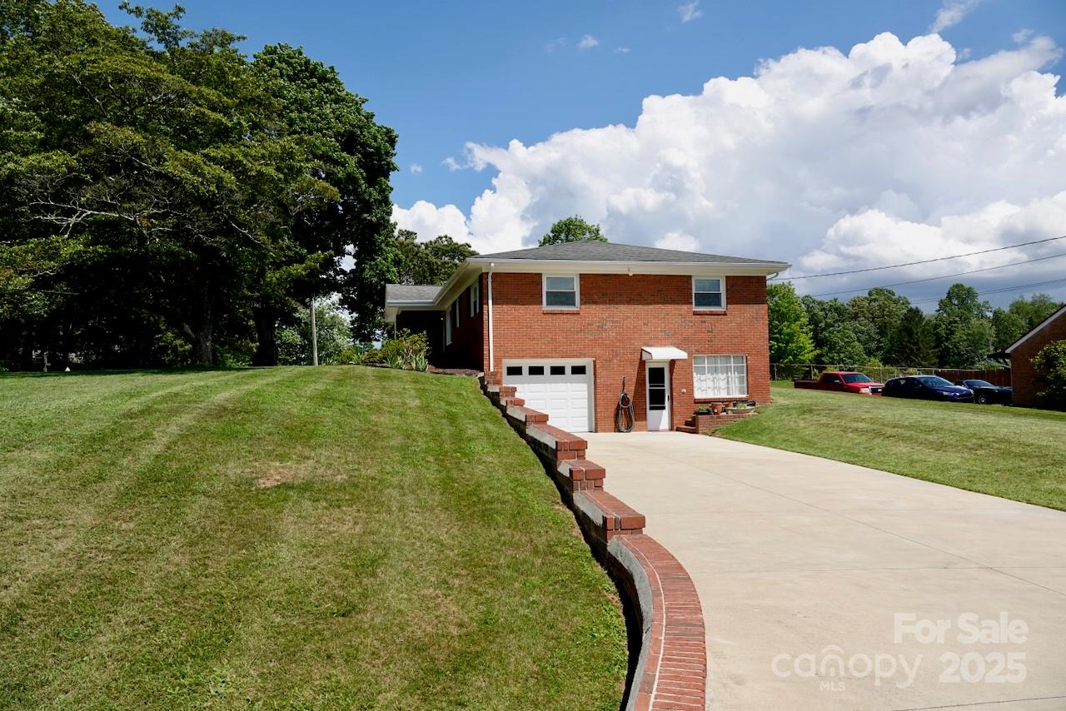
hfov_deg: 73.7
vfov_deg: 53.2
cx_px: 533
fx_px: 711
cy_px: 356
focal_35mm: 24
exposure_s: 1/1000
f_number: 4
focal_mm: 8.87
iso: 100
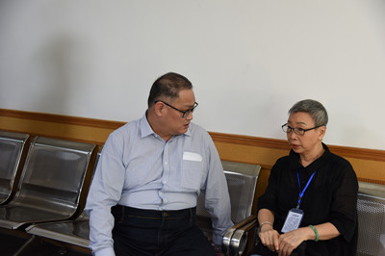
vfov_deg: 26.9
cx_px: 192
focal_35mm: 50
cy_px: 128
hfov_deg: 39.6
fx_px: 534
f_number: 4
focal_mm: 50
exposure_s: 1/60
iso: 800
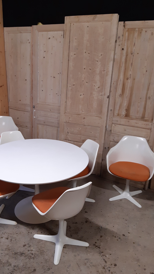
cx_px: 62
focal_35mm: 29
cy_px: 140
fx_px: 211
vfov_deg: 66.1
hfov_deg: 40.0
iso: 160
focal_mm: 3.92
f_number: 1.7
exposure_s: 1/50
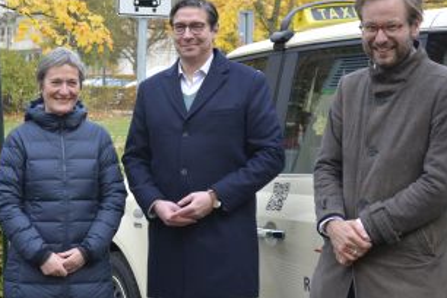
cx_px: 37
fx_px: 1242
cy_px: 101
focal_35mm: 100
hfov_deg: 20.0
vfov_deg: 13.7
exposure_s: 1/125
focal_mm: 34
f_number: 5.6
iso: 220
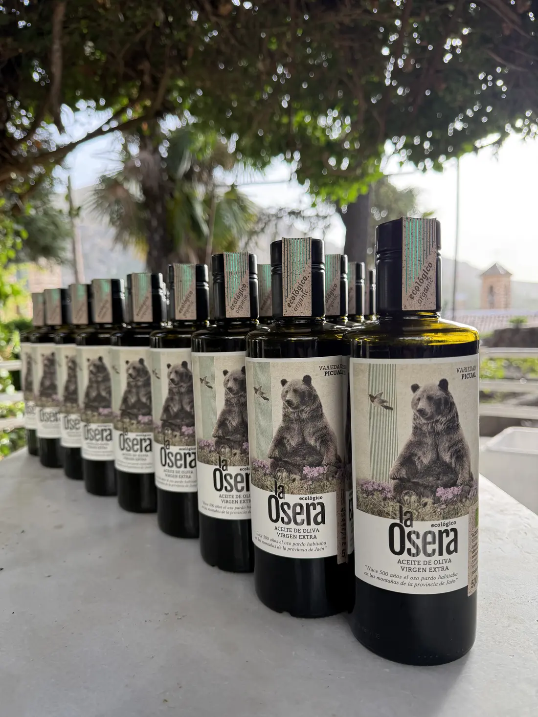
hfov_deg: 56.8
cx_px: 269
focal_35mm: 24
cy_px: 358
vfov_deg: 71.6
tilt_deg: -4.4
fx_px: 497
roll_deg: +1.6
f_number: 1.78
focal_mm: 6.76
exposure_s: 1/243
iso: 100
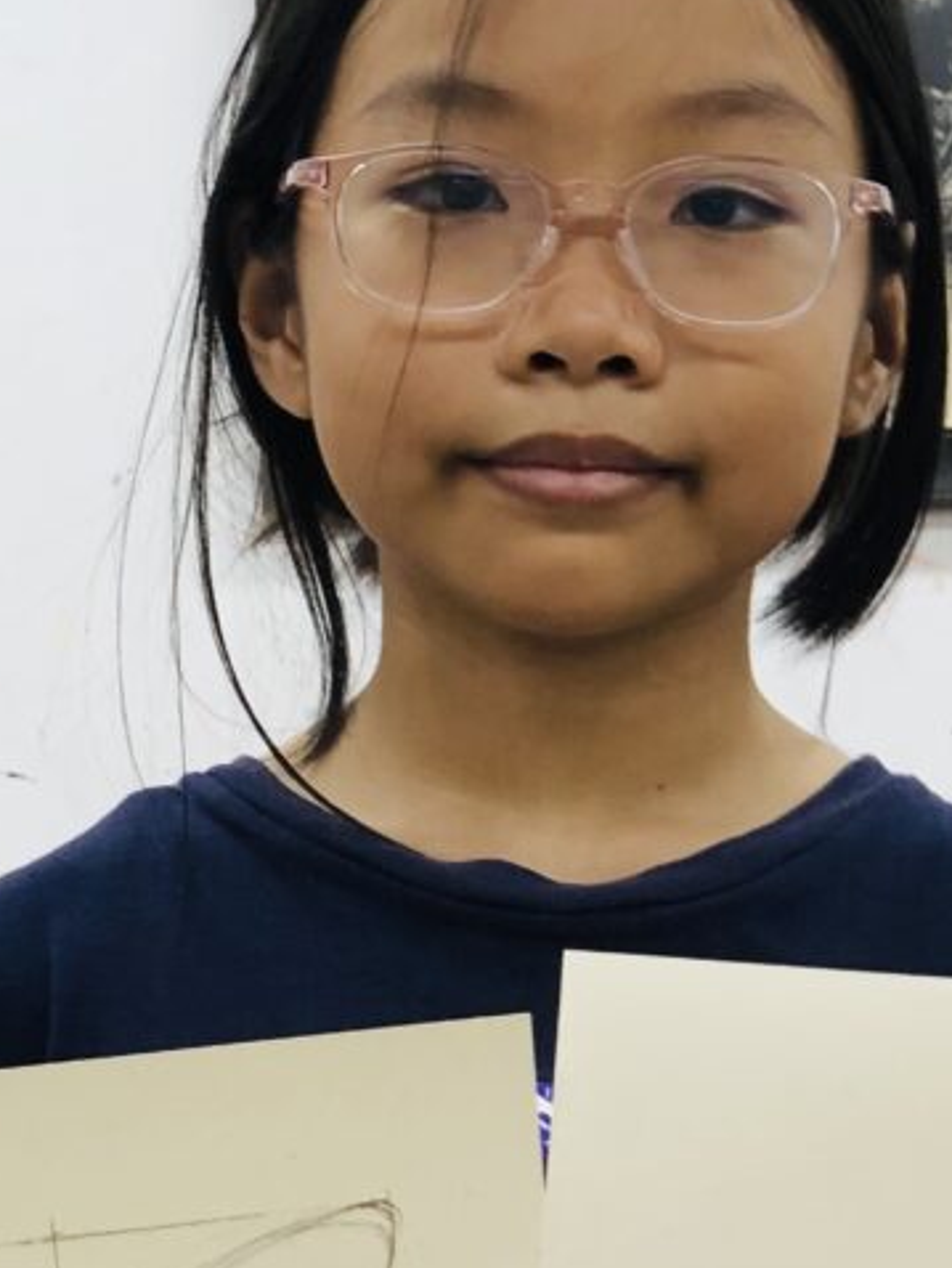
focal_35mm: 145
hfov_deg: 10.2
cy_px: 975
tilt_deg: -5.4
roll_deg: -1.0
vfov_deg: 13.6
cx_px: 308
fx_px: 5312
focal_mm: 6
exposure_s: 1/100
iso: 50
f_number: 2.4
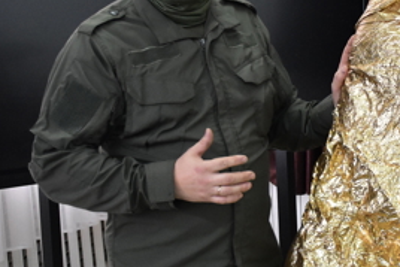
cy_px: 131
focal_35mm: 109
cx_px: 334
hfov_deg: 18.5
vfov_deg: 12.6
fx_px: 1212
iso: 2500
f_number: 4.5
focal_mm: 26
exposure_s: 1/60
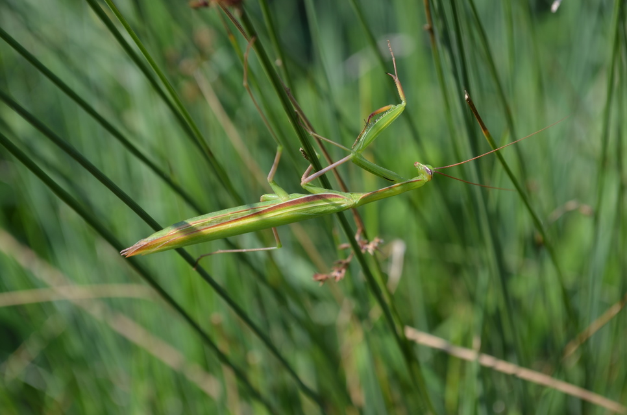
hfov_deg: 24.7
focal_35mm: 82
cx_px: 314
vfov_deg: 16.5
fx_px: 1434
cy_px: 208
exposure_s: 1/160
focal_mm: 55
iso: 100
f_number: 8
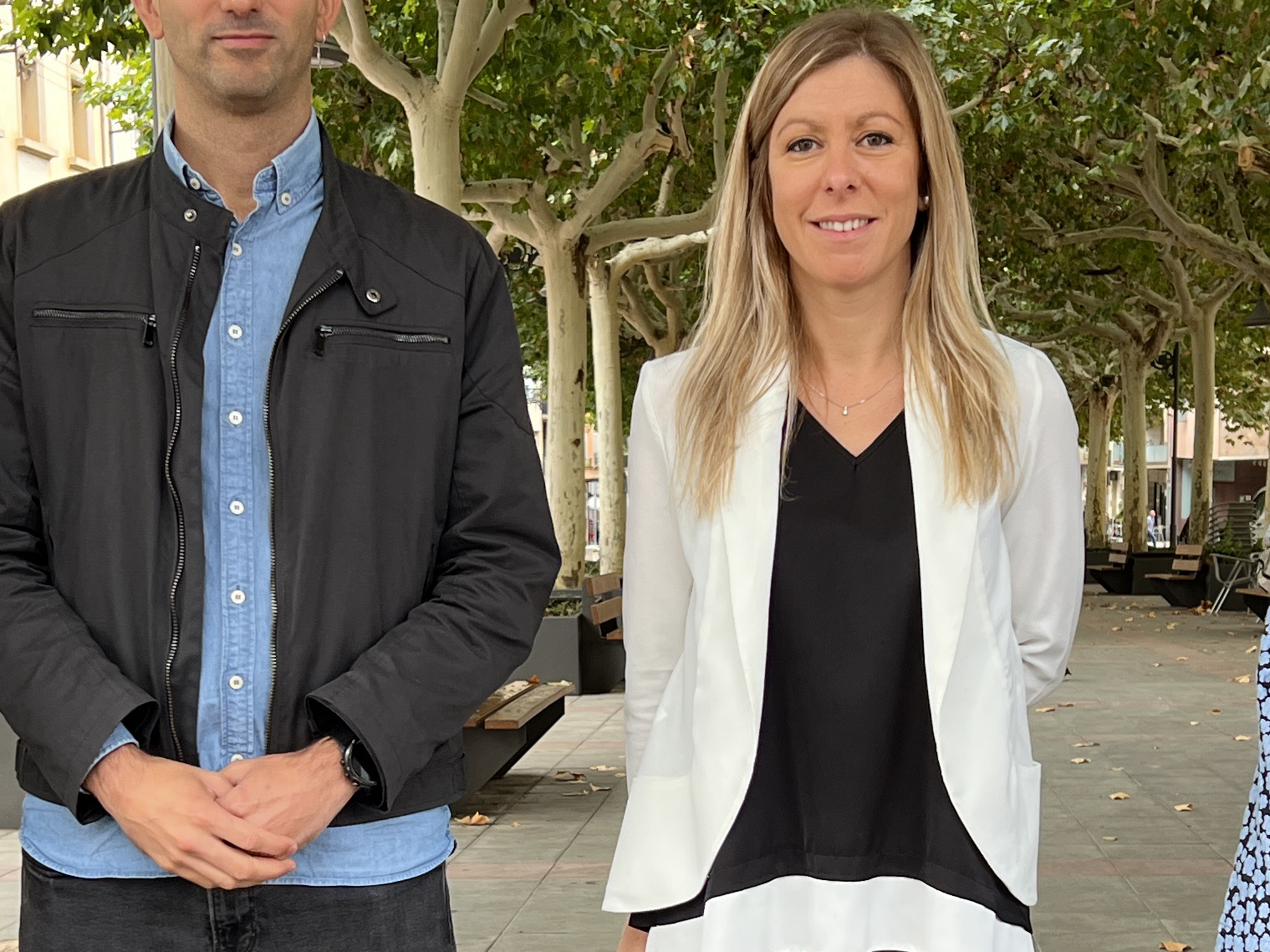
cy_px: 766
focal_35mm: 69
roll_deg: +2.4
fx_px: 2531
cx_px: 566
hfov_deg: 28.1
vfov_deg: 21.0
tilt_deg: -8.0
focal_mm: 5.7
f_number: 1.5
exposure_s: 1/121
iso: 50
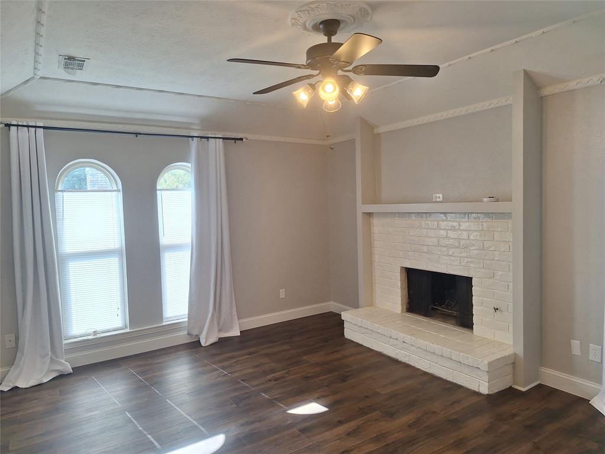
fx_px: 402
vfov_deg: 58.9
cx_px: 302
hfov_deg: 73.9
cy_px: 227
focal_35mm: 23
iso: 50
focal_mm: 5.54
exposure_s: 1/120
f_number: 1.8
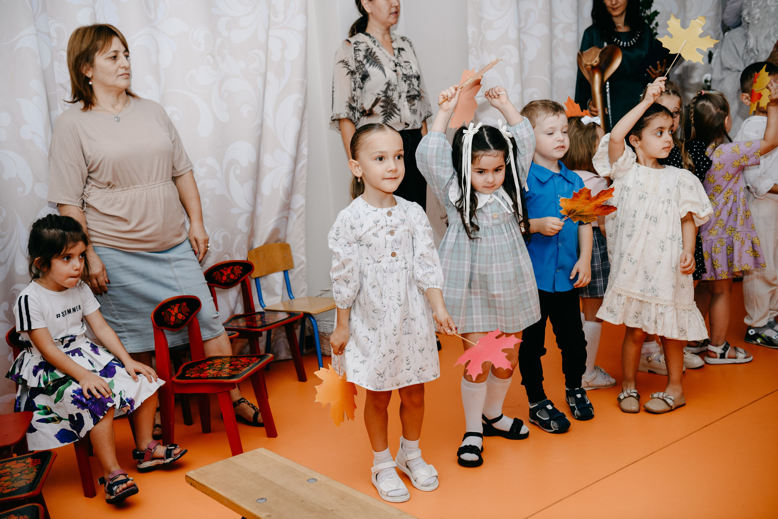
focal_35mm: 40
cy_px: 260
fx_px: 864
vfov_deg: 33.4
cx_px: 389
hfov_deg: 48.5
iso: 250
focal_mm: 40
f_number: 4
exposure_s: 1/160
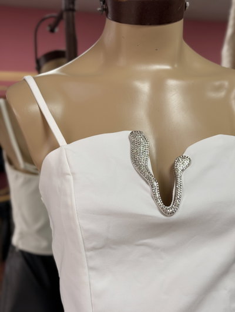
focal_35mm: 48
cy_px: 156
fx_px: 434
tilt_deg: -3.7
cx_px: 118
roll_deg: +0.5
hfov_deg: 30.3
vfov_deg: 39.6
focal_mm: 6.76
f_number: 1.78
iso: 80
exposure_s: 1/121
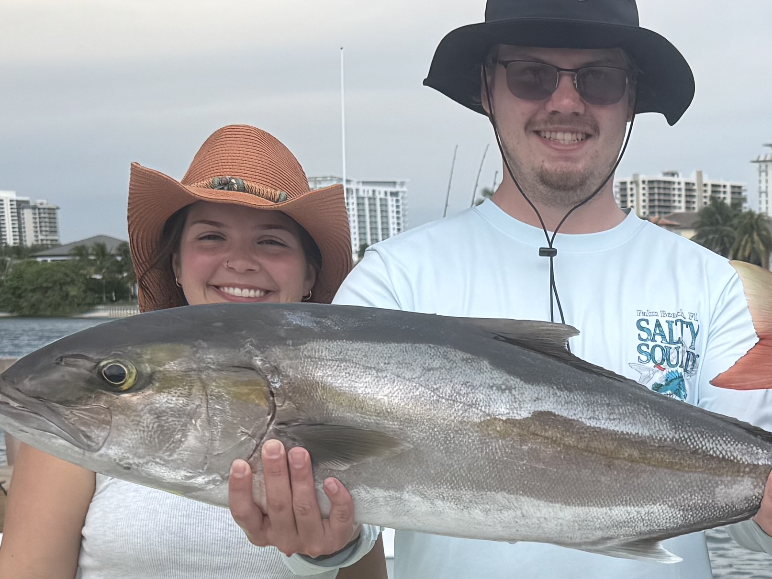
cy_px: 682
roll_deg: +0.7
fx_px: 1896
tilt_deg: -11.7
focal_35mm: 85
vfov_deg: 16.7
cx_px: 741
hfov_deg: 22.3
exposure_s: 1/2710
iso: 80
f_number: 1.78
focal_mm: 6.76
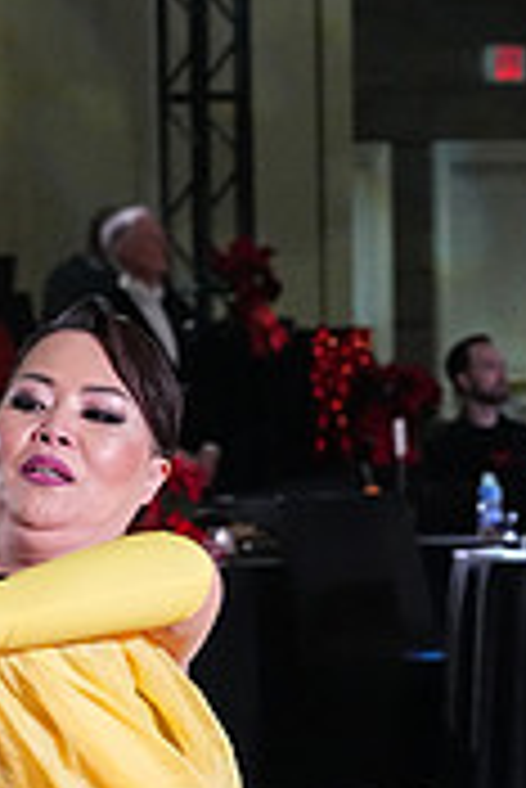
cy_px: 1036
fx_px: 7174
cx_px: -227
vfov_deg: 6.2
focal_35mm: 328
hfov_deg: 4.2
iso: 10000
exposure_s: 1/400
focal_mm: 99
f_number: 7.1
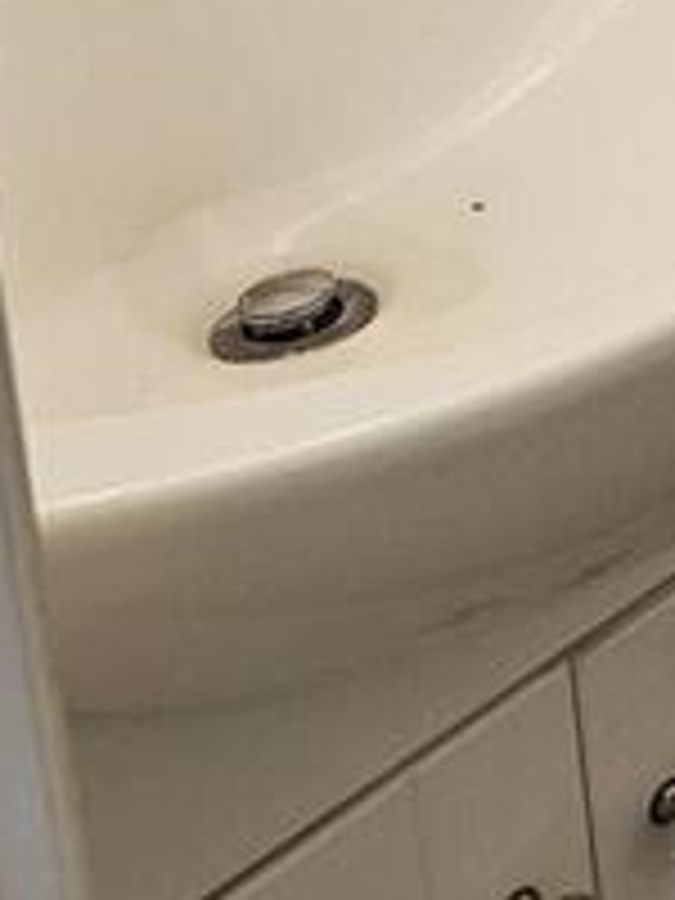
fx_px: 3068
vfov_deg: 14.8
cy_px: -675
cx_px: 1606
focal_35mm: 118
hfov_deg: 10.7
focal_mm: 6.3
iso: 250
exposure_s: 1/120
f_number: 1.7
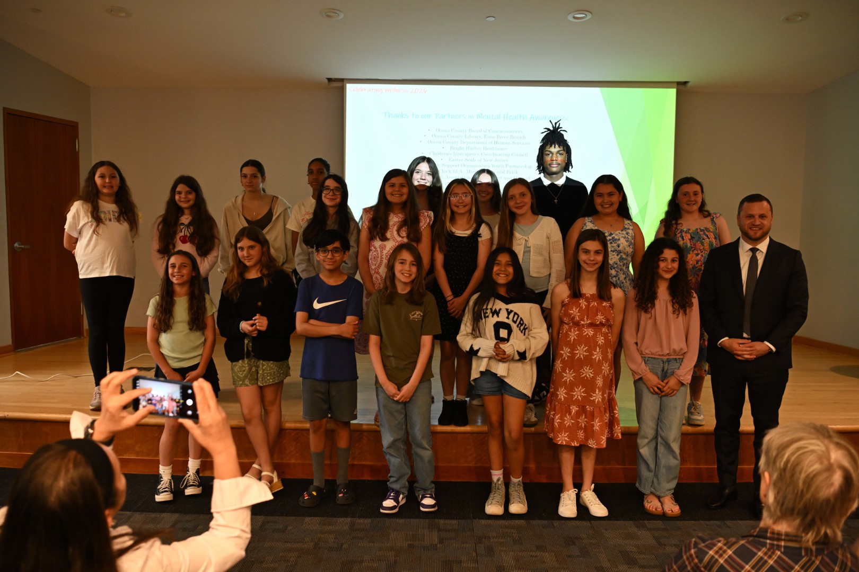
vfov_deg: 41.1
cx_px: 430
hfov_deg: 58.7
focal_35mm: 32
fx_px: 763
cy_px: 286
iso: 1600
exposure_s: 1/25
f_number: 4.5
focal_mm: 32
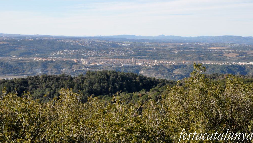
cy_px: 59
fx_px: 450
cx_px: 126
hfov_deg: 31.4
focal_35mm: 67
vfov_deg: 18.0
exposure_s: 1/400
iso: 500
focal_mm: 42
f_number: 10
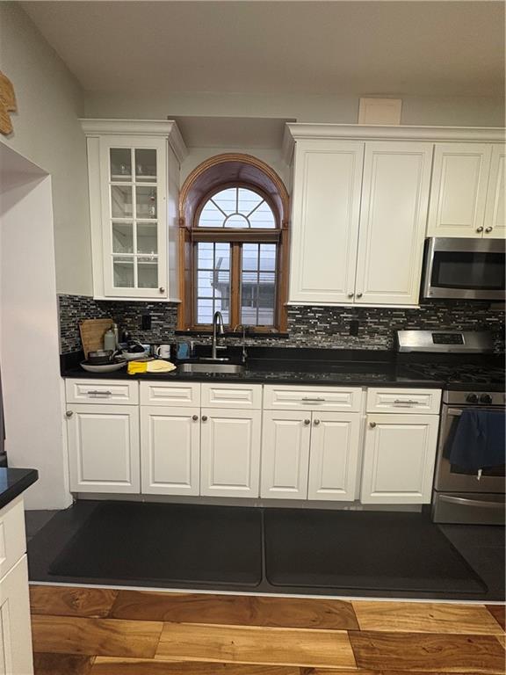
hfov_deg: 85.7
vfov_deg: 102.1
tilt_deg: -5.2
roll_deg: -1.4
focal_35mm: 14
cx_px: 253
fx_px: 273
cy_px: 338
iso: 200
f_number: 2.2
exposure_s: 1/60
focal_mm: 2.22
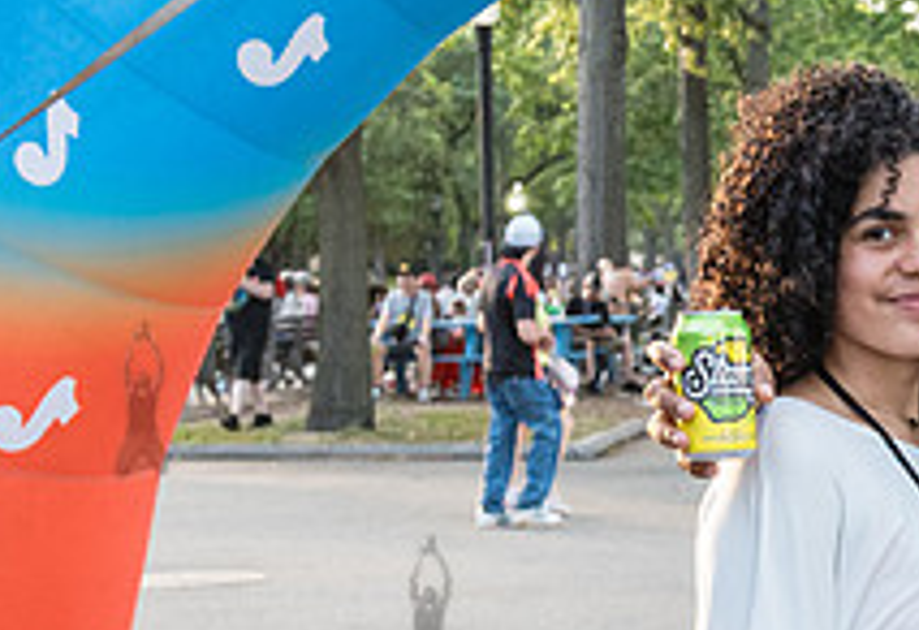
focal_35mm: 110
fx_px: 2832
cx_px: 1063
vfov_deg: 12.7
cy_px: 420
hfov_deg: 17.7
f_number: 4.5
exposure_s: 1/250
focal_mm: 38
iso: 2000
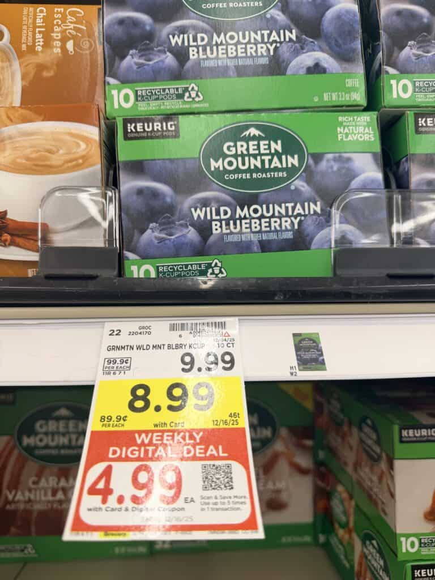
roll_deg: +0.8
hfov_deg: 56.8
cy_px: 290
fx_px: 402
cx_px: 218
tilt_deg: -0.9
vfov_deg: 71.6
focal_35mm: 24
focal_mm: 6.76
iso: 80
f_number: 1.78
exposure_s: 1/65
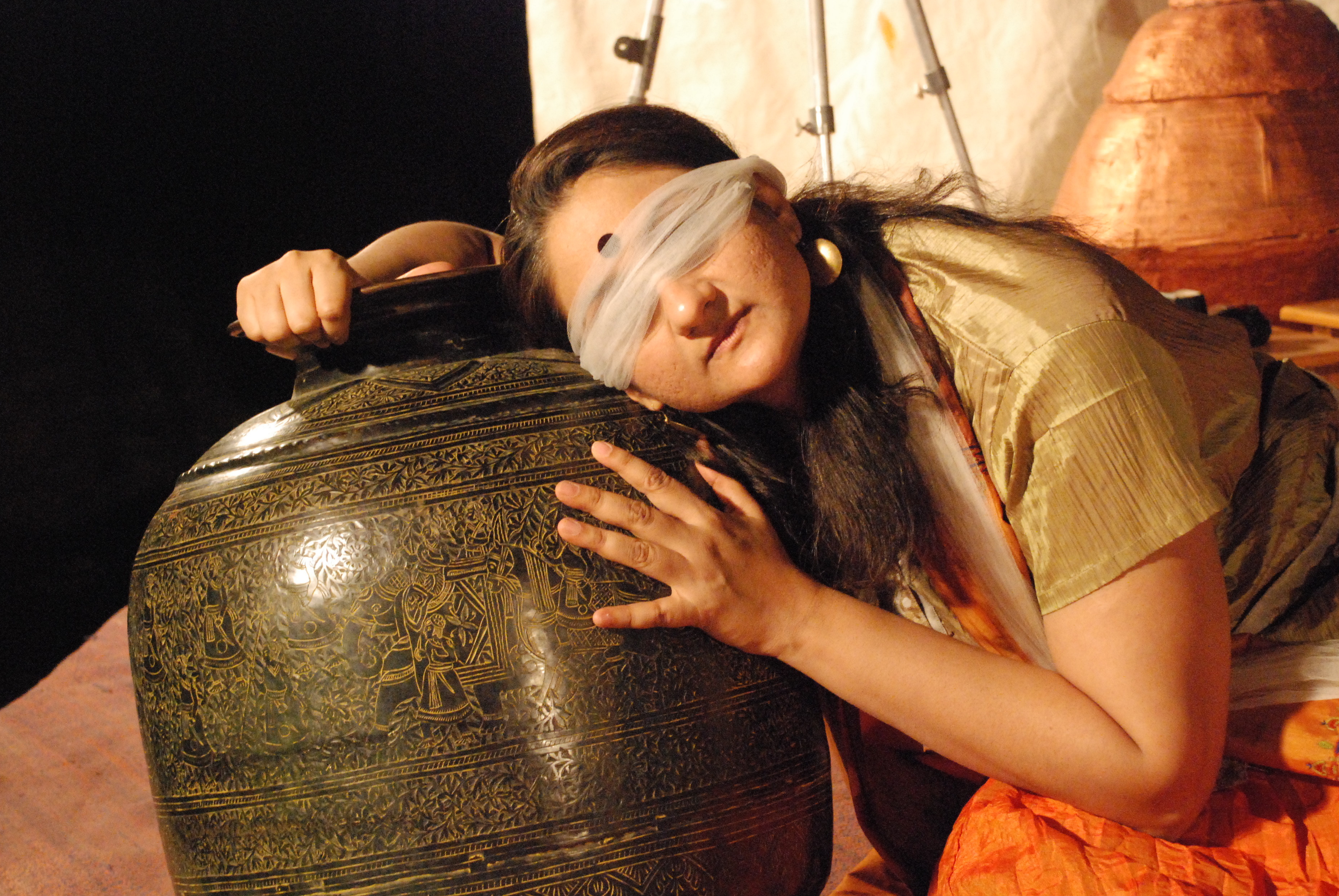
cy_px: 457
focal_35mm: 75
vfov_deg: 18.2
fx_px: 2793
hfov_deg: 27.0
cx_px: 660
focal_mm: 48
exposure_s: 1/60
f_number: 6.3
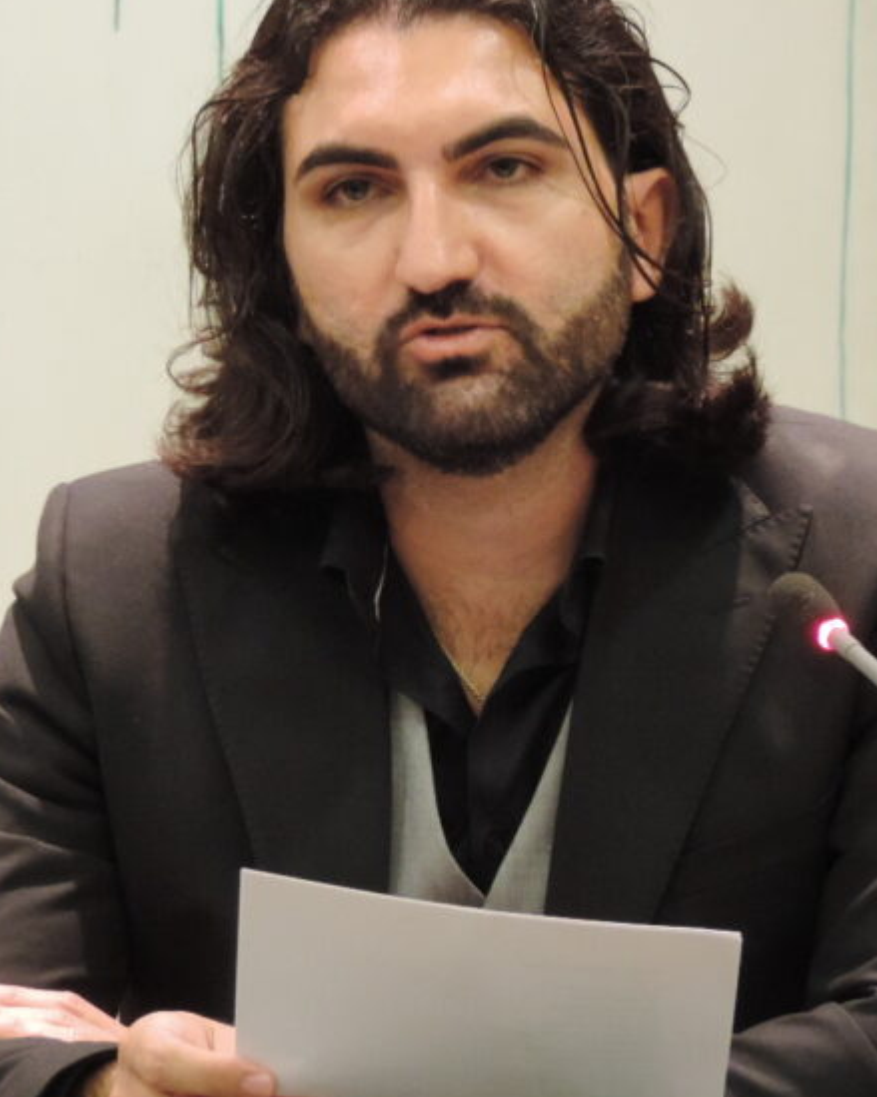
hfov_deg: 6.3
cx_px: 461
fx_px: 7984
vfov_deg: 7.9
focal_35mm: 246
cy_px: 504
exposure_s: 1/20
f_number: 4.3
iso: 800
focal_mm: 24
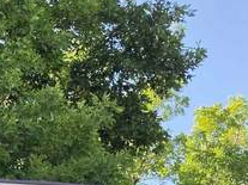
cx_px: -323
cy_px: 469
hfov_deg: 11.7
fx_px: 1017
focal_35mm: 142
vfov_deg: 9.2
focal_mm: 6.5
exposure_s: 1/2169
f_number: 1.4
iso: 64
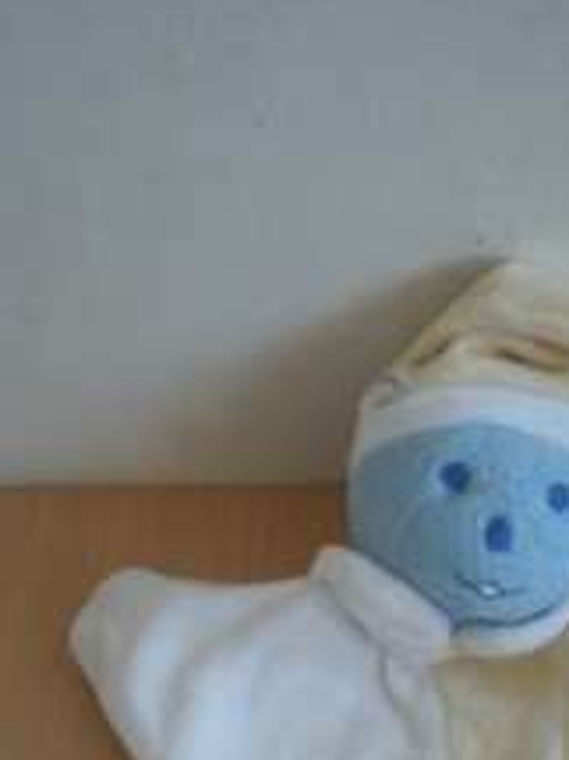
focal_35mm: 69
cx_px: 428
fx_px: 1514
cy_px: 675
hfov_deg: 21.1
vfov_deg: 27.2
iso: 200
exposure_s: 1/21.2
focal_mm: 6.3
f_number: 3.1
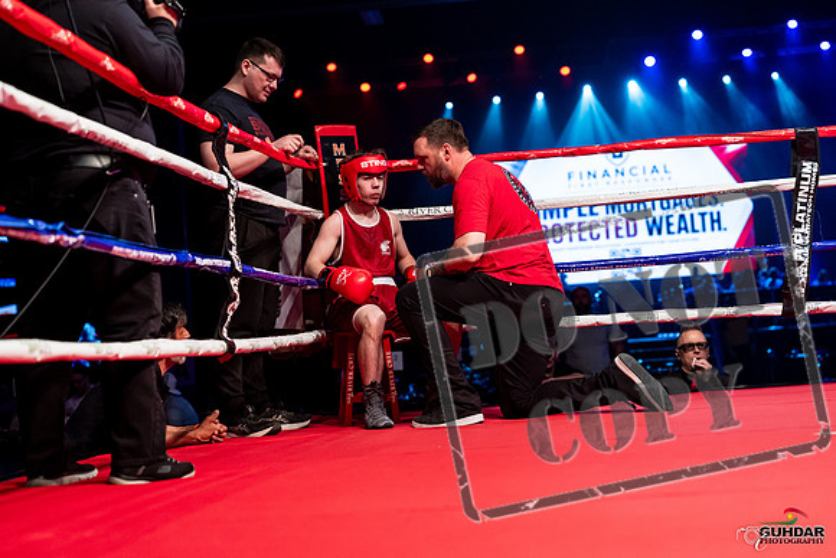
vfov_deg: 24.6
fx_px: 1277
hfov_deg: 36.2
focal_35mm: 55
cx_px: 418
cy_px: 279
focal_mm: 55
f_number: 2.5
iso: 3200
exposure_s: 1/1000
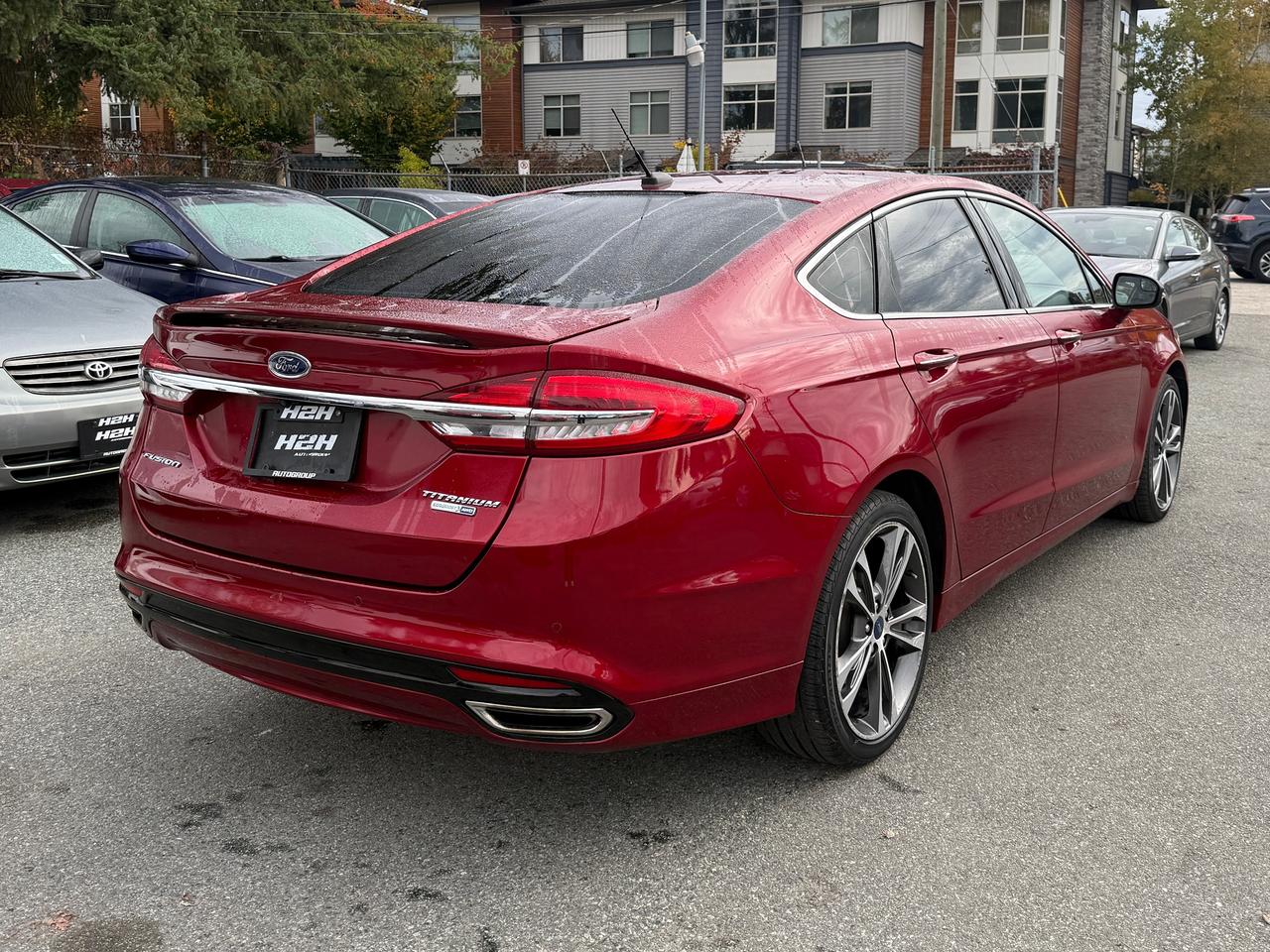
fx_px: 881
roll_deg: -0.5
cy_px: 476
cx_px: 635
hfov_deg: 71.6
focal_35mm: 24
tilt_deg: -6.2
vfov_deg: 56.8
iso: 80
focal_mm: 6.76
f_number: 1.78
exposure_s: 1/979
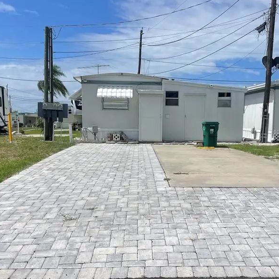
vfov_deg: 41.7
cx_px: 169
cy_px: 165
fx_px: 365
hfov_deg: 41.6
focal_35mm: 40
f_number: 1.6
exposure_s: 1/9091
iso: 32
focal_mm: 4.2
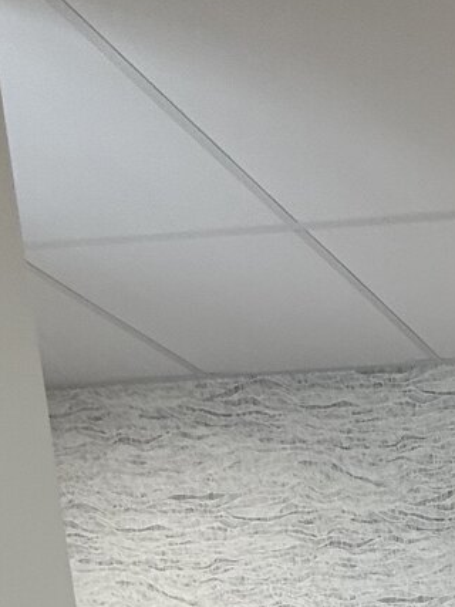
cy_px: 1038
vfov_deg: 22.5
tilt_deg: -9.1
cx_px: 866
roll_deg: +0.6
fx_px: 1035
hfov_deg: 18.3
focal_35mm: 59
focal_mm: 2.22
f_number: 2.2
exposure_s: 1/100
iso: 80
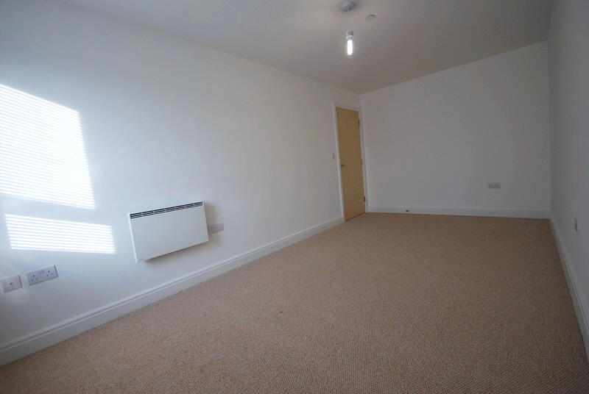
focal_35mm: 15
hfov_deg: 100.3
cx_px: 294
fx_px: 246
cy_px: 197
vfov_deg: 77.5
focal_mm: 10
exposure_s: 1/60
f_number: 4
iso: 200
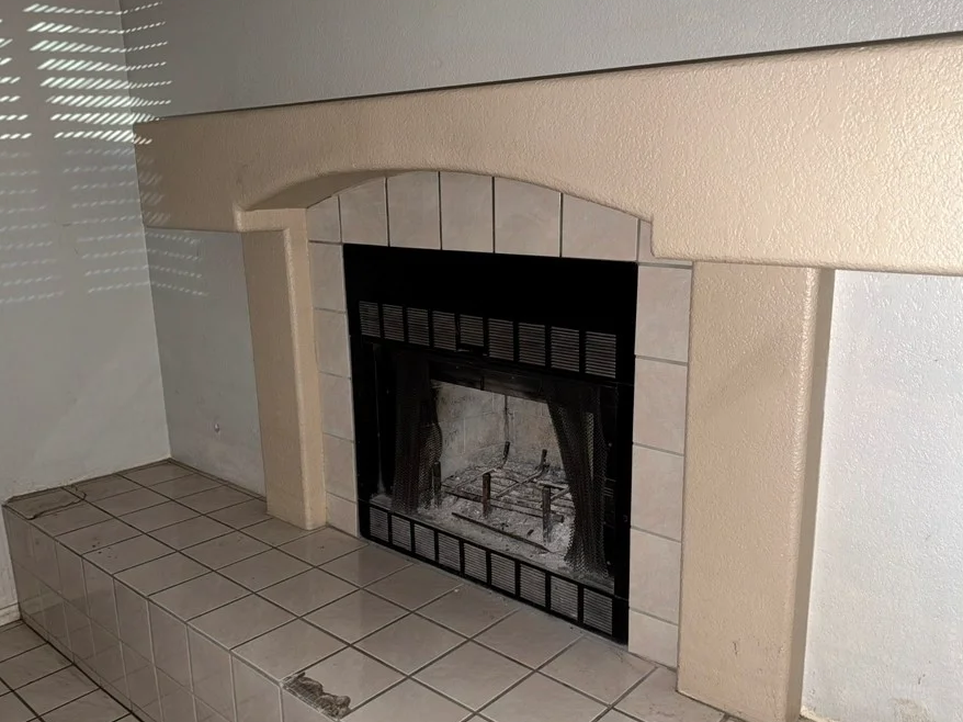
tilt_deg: -13.2
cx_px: 509
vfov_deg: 49.7
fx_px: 779
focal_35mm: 28
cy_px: 370
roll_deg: +1.1
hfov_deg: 63.4
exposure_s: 1/4
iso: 160
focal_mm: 6.93
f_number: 1.48
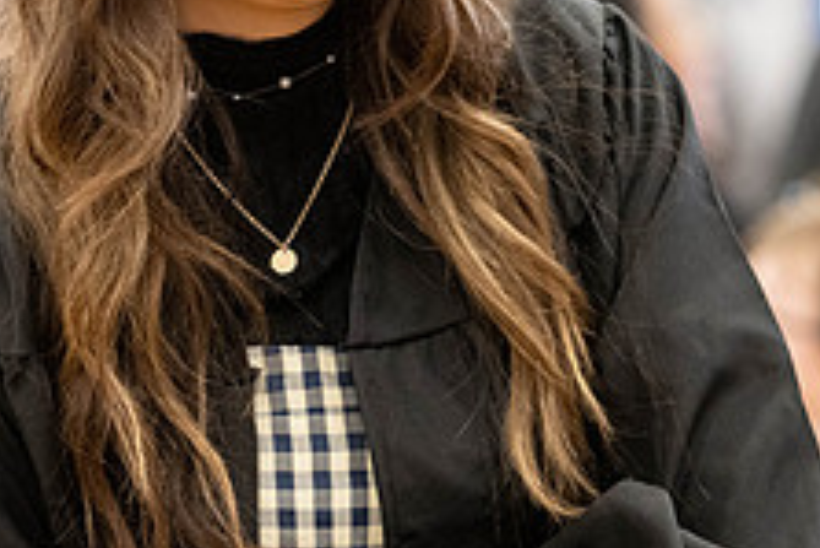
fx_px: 7111
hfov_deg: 6.6
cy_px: -83
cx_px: 449
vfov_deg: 4.4
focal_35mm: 312
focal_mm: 120
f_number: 2.8
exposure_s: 1/160
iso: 2500
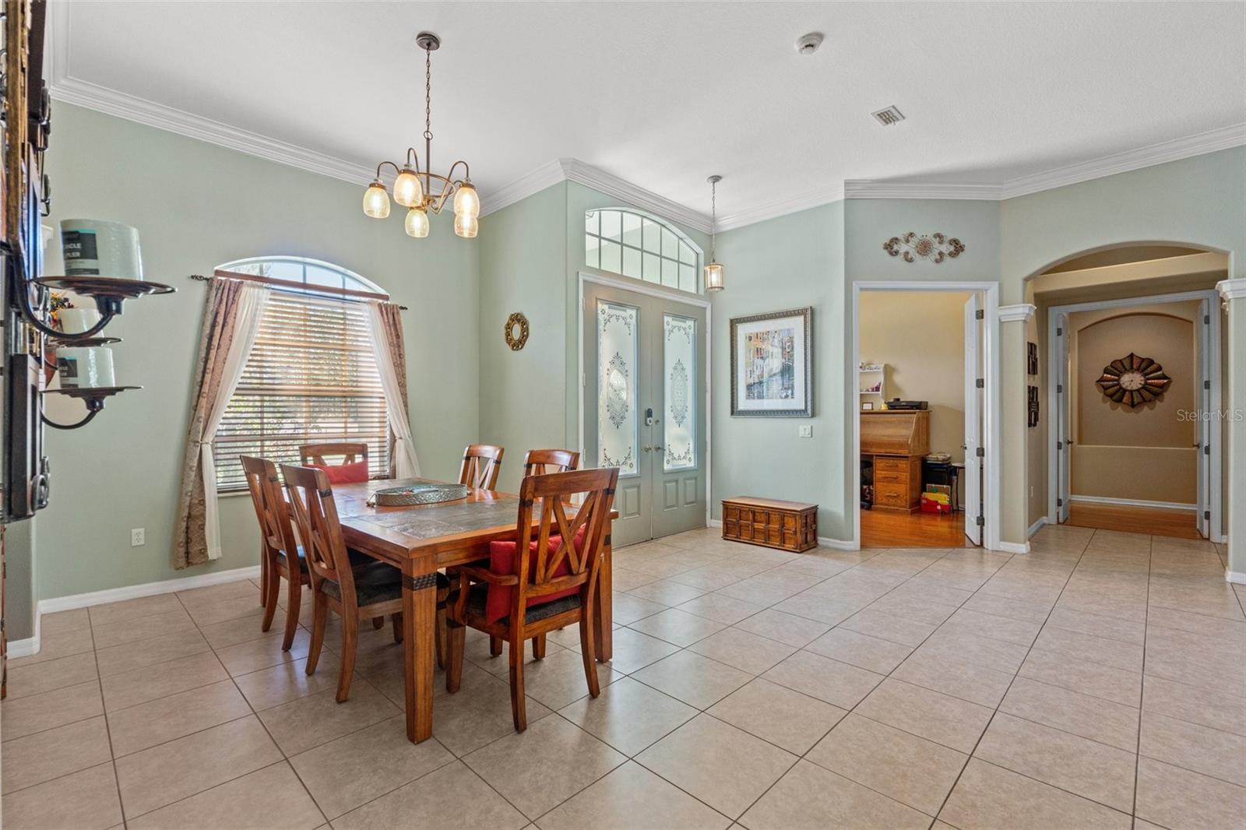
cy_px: 415
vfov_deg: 72.0
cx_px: 623
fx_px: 571
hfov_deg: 95.0
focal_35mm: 16
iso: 400
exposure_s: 1/8
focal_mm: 11
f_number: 7.1
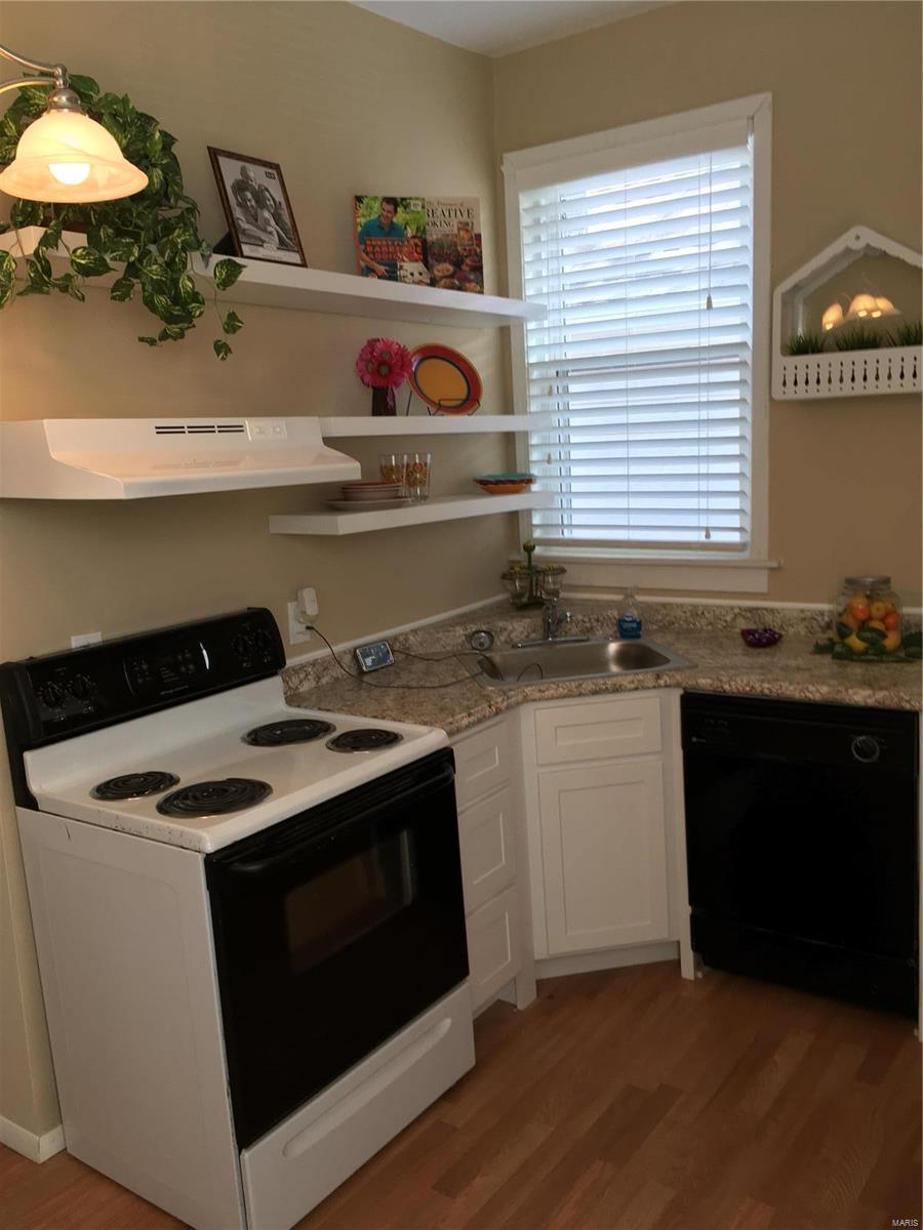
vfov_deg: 61.7
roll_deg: +2.1
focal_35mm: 29
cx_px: 462
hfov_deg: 48.2
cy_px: 615
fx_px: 1031
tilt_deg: -5.9
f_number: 2.2
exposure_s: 1/60
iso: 32
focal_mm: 4.15
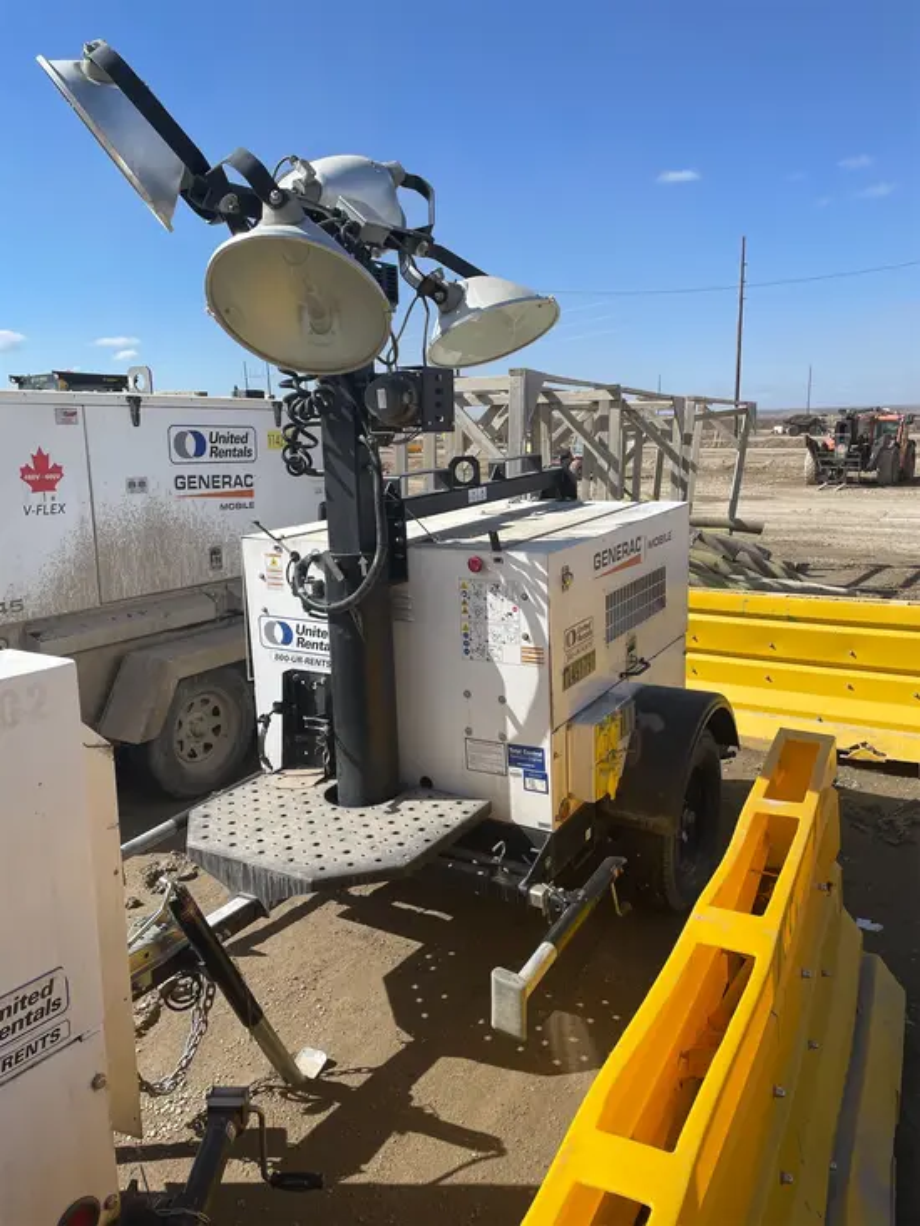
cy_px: 613
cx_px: 460
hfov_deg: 53.1
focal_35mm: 26
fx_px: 921
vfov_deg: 67.3
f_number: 1.6
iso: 32
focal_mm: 4.2
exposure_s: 1/4000
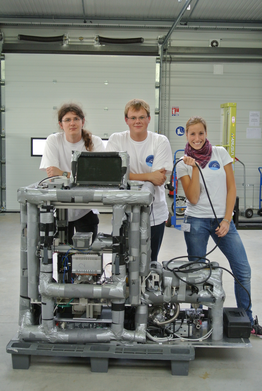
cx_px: 131
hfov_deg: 28.7
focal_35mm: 47
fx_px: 512
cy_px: 196
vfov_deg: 41.9
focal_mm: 17.5
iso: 400
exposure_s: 1/50
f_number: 4.5
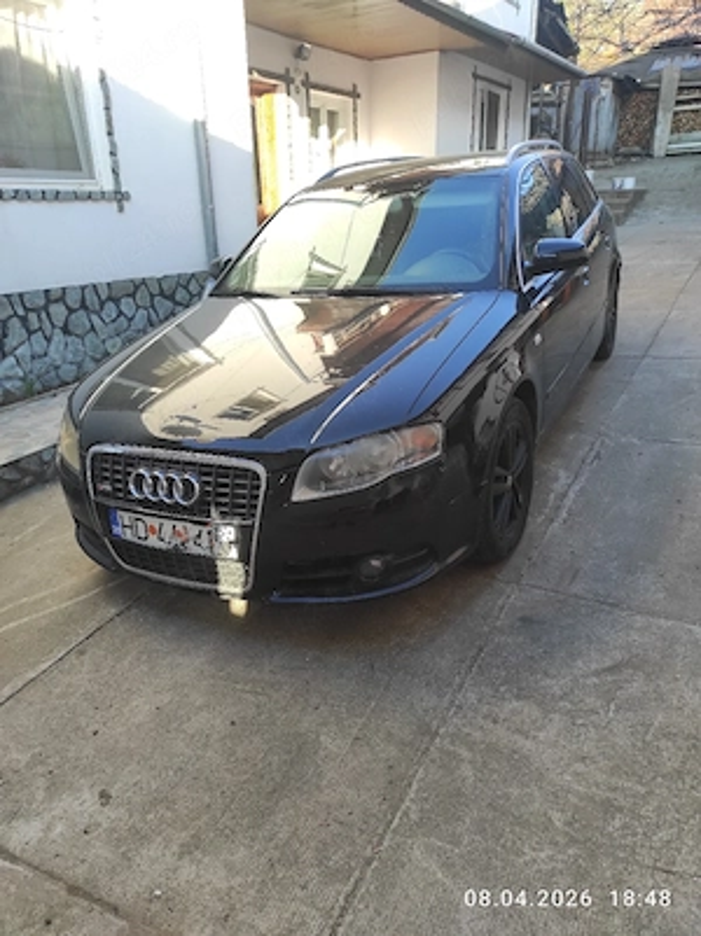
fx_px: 676
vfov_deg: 69.4
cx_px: 350
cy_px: 468
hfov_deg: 54.8
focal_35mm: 25
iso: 100
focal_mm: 5.43
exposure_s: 1/175
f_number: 1.89
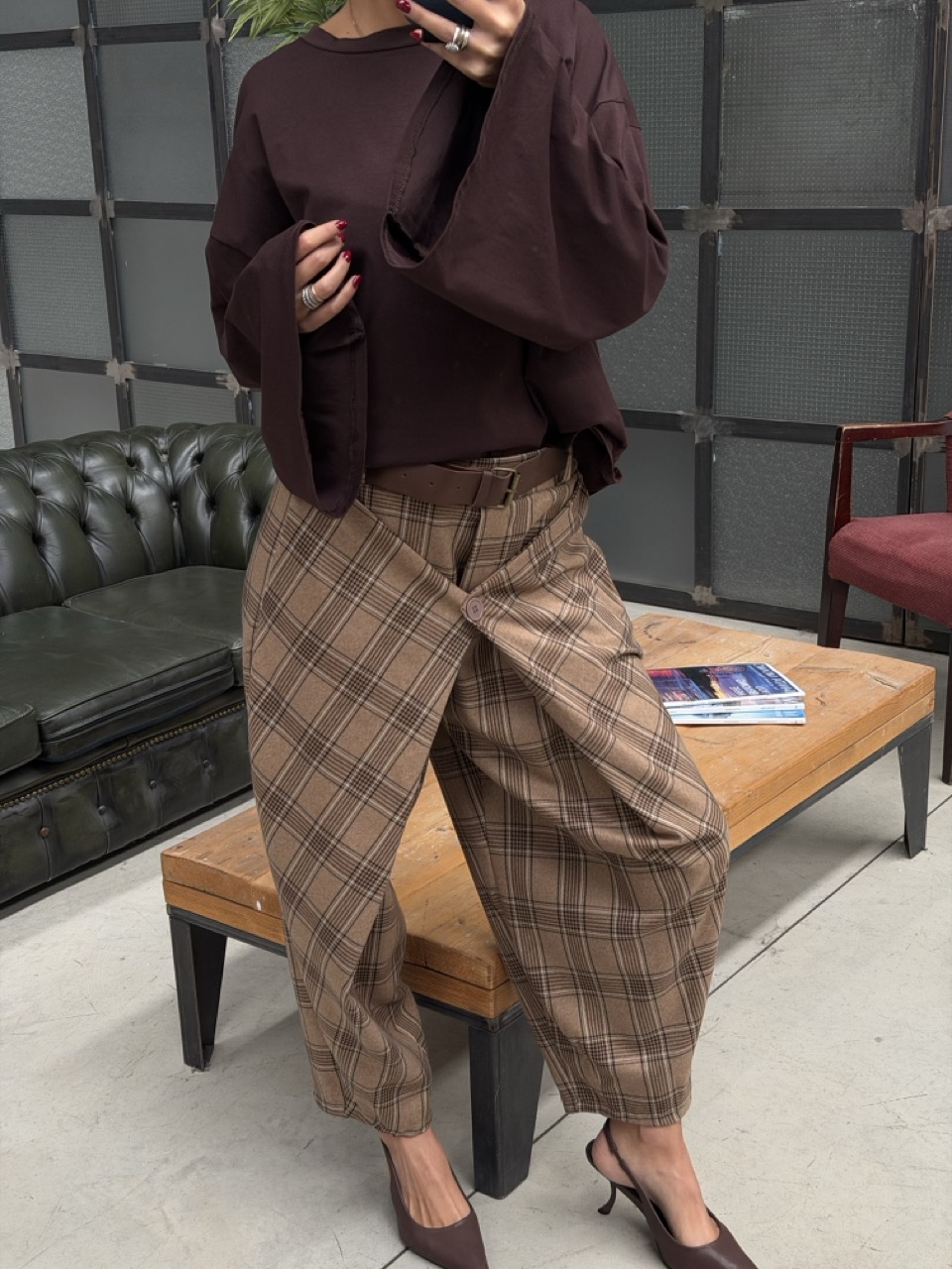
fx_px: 1760
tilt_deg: -27.2
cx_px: 476
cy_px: 634
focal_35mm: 48
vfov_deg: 39.7
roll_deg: +2.1
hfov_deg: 30.3
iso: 100
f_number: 1.78
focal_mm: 6.76
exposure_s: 1/77
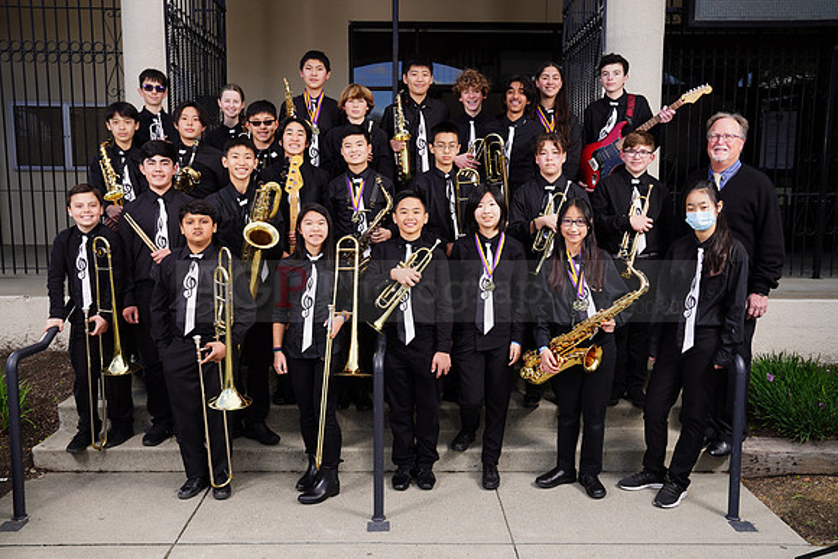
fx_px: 722
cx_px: 419
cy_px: 280
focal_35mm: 31
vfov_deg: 42.3
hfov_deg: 60.3
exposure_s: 1/200
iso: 100
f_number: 6.3
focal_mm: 31
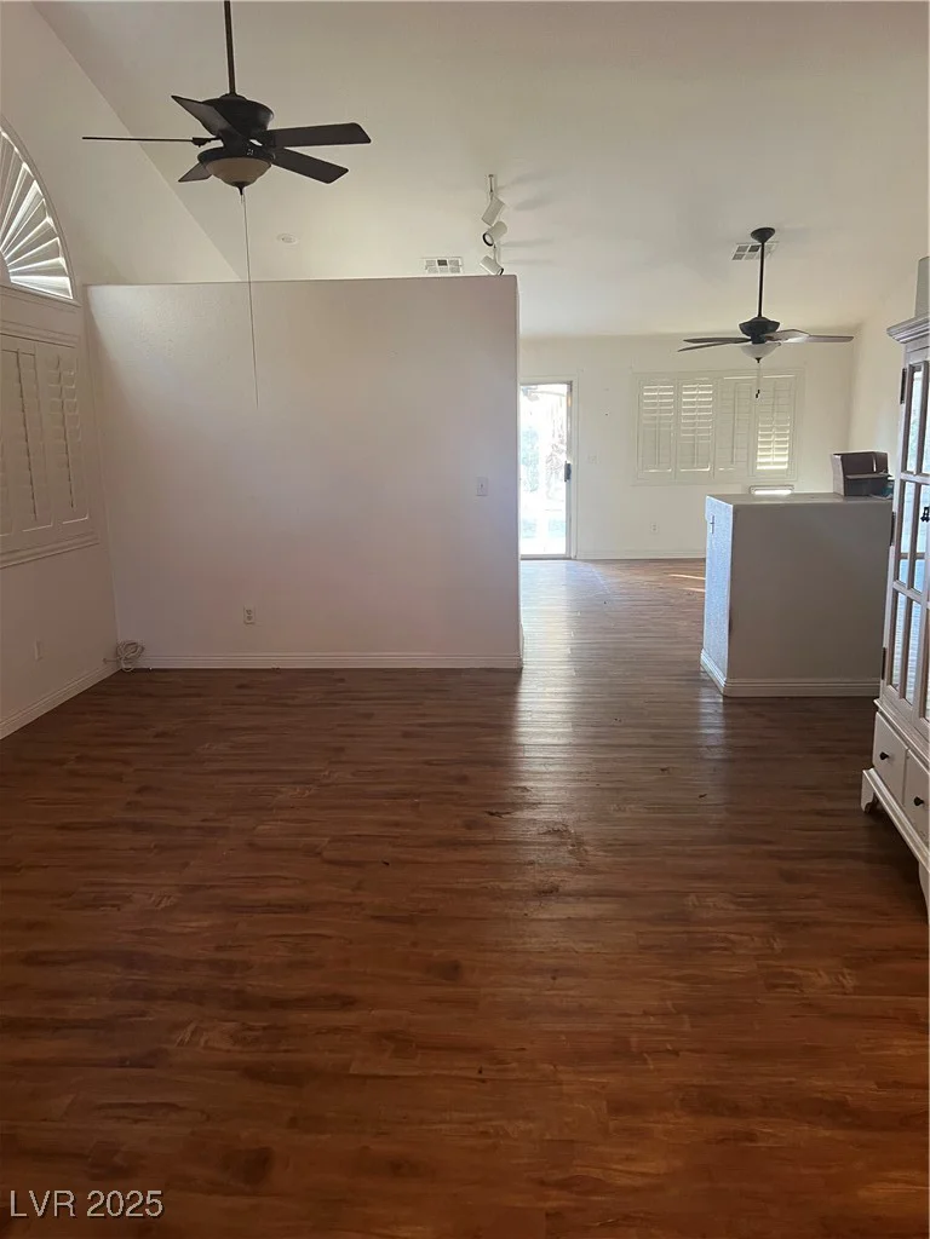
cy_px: 620
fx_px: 931
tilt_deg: -9.2
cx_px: 465
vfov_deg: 67.3
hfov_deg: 53.1
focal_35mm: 26
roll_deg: +2.3
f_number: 1.5
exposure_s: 1/40
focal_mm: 5.7
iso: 400
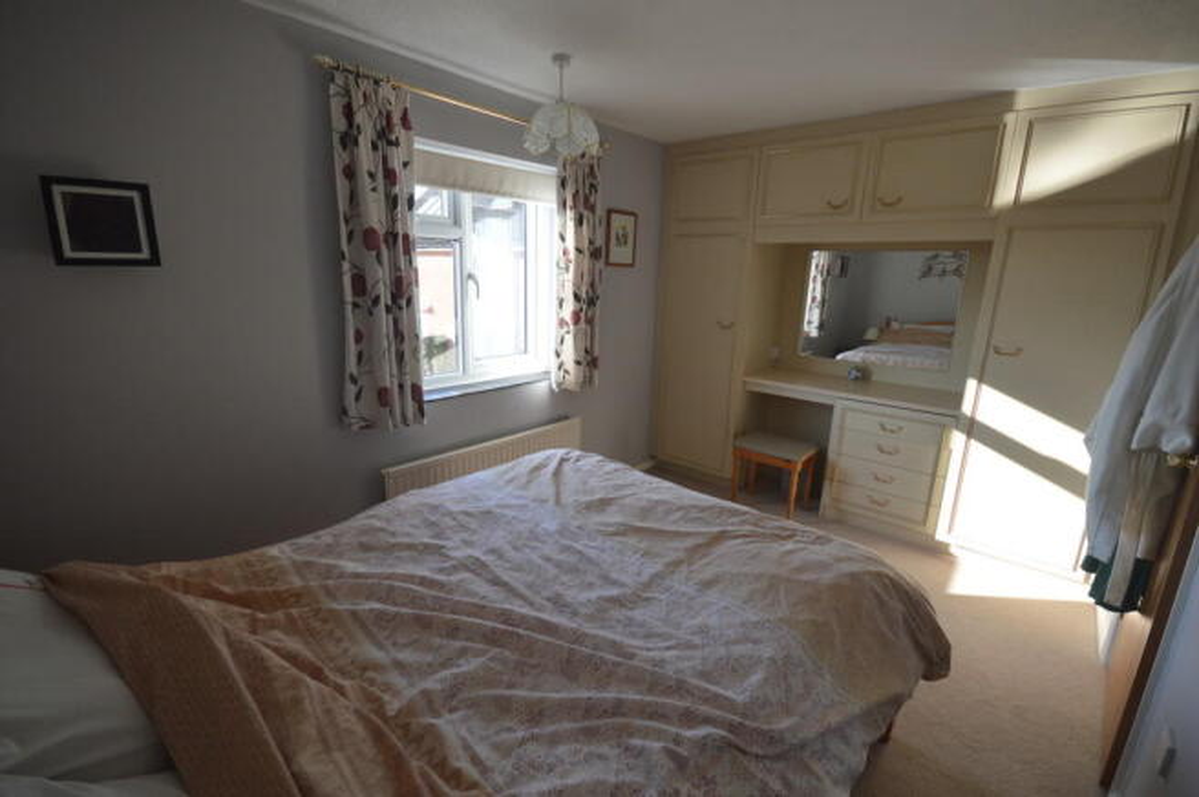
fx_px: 499
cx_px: 600
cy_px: 398
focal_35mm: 15
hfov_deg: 100.4
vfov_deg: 77.2
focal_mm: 10
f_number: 6.3
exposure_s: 1/160
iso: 400
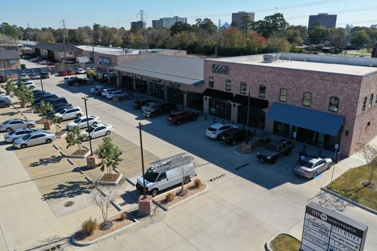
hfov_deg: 65.5
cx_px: 188
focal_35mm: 28
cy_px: 126
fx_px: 293
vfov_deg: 46.4
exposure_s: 1/800
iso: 100
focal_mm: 10.26
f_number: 4.5
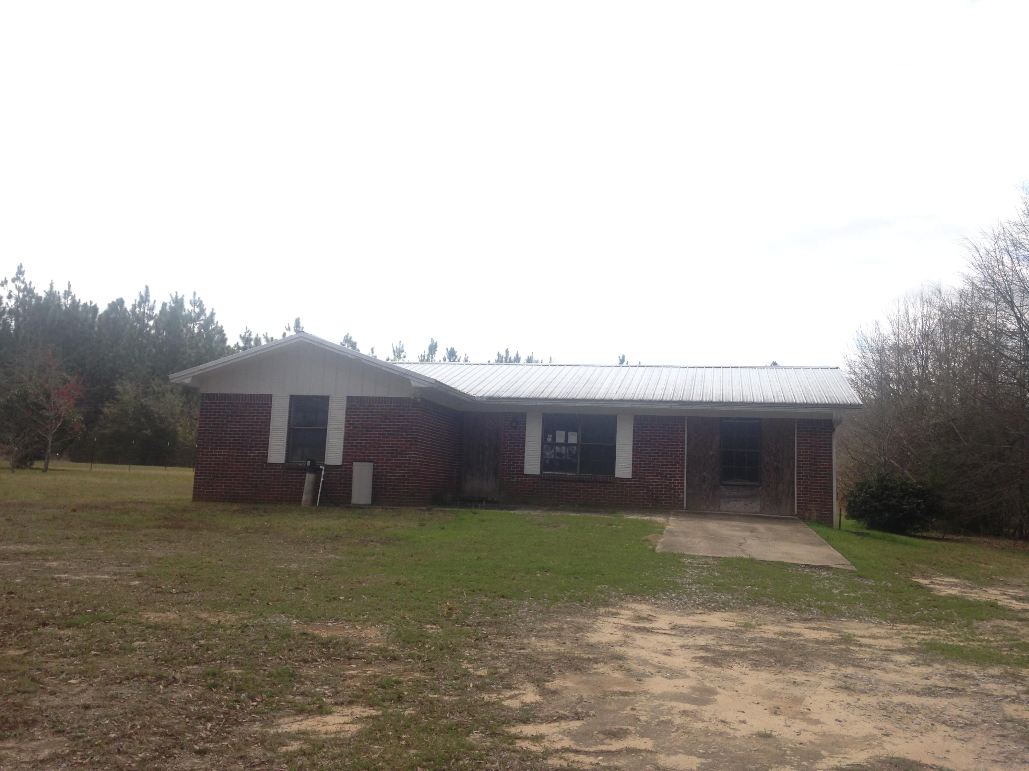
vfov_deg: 42.9
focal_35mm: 33
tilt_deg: +5.1
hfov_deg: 55.4
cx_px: 514
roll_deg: -0.6
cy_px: 386
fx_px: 981
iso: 50
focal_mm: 4.12
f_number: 2.4
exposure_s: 1/1272
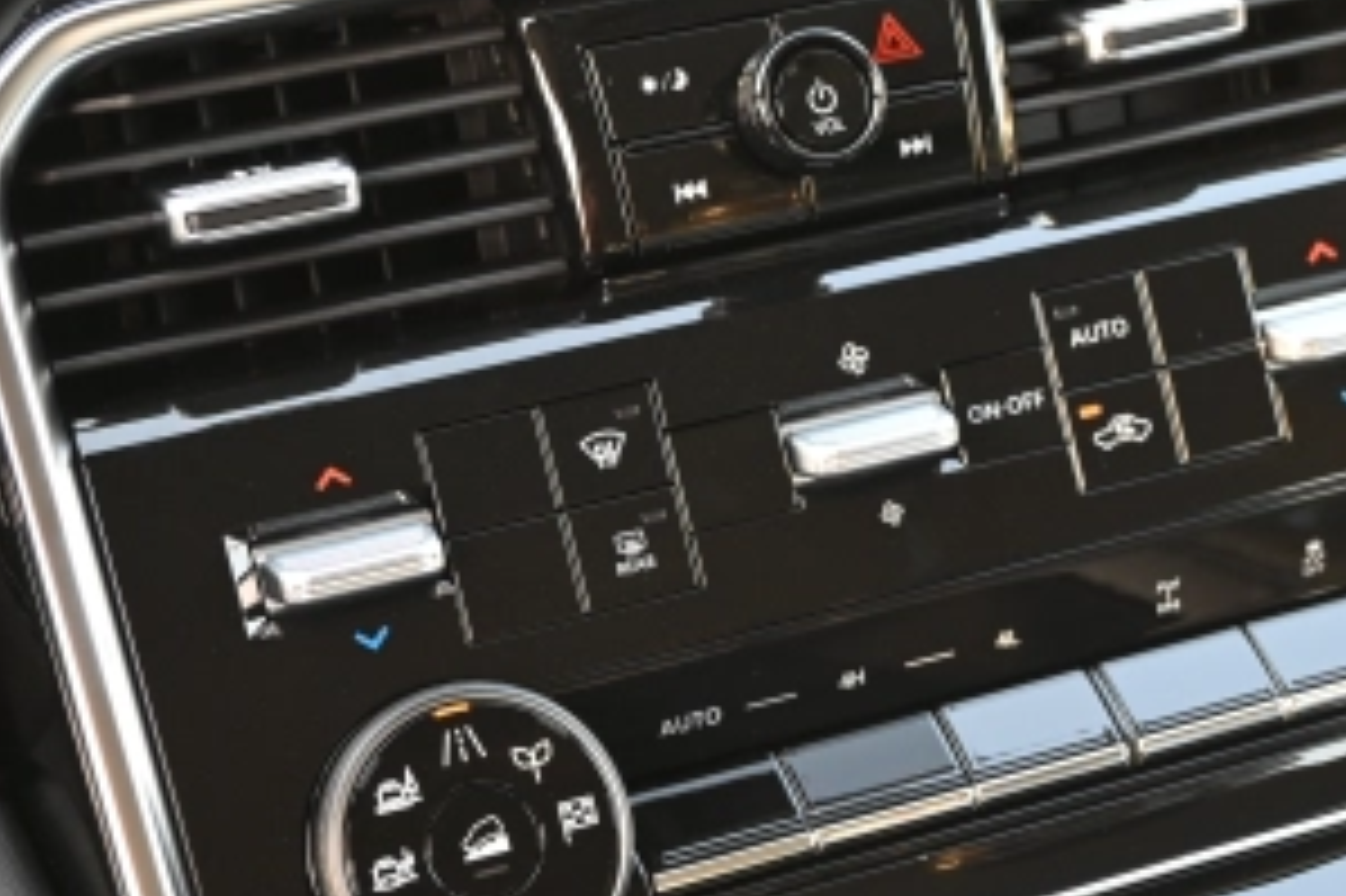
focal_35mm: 83
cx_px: 725
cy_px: 579
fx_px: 3095
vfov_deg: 16.4
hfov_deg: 24.5
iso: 1800
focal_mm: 33
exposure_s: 1/125
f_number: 5
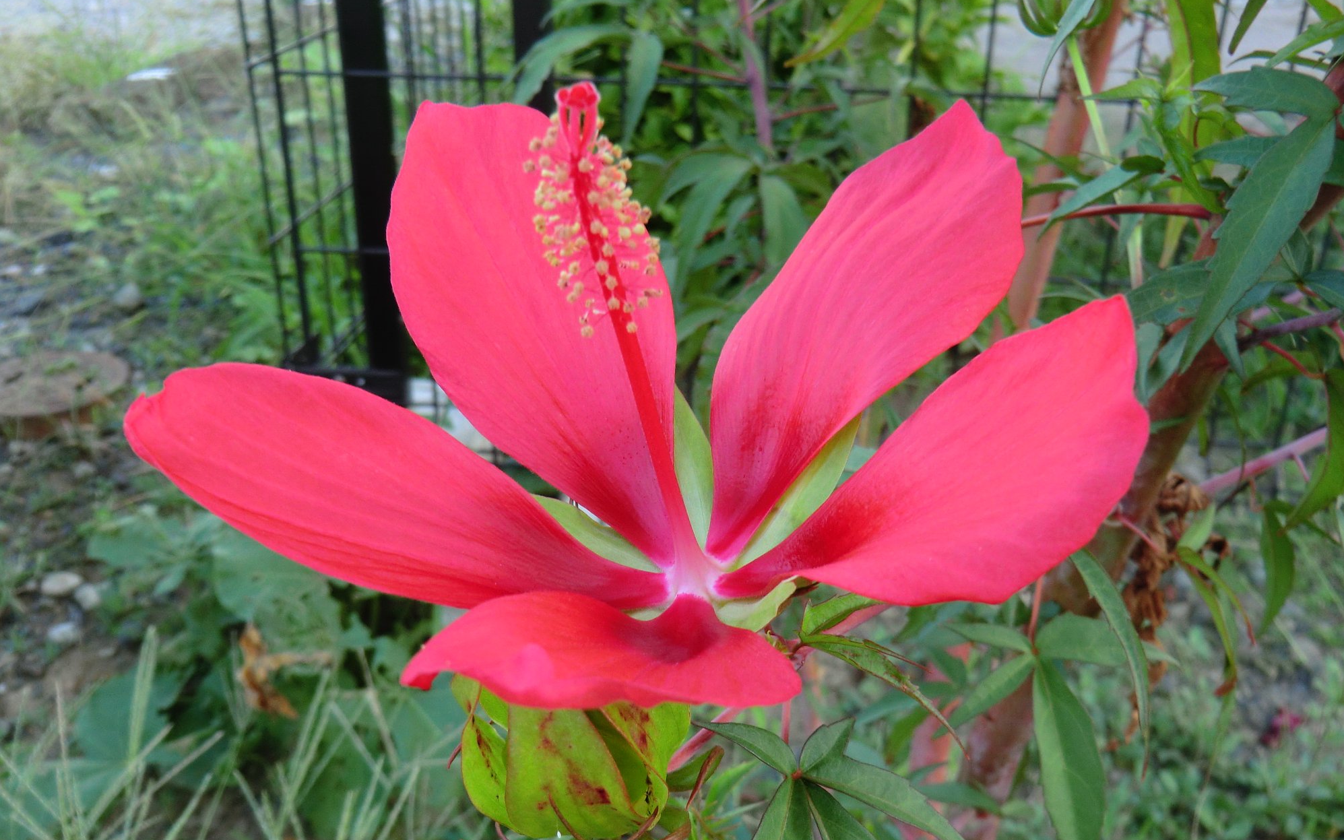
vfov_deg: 34.4
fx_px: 1355
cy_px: 477
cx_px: 678
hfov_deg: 52.7
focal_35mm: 37
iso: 100
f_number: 3.6
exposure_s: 1/60
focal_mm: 6.1
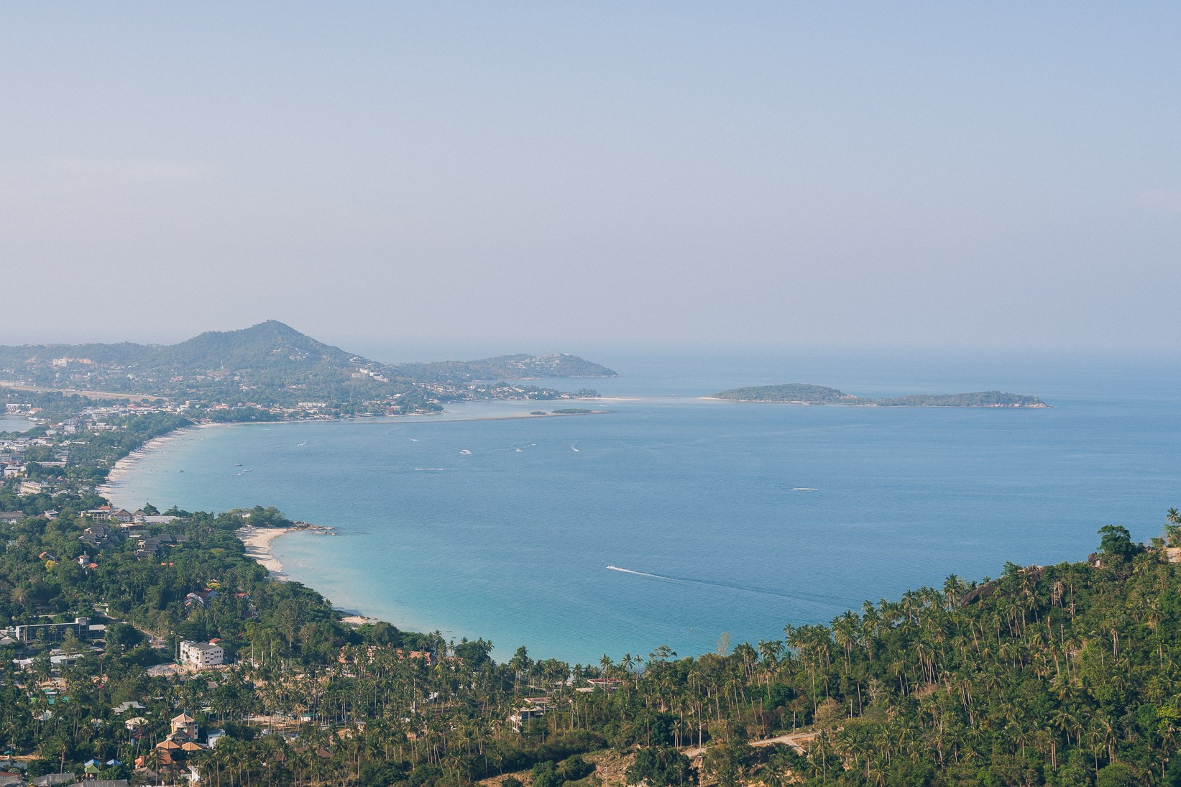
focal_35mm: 63
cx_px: 525
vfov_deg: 21.6
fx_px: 2066
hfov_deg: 31.9
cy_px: 402
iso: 100
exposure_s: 1/800
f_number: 5
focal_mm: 50
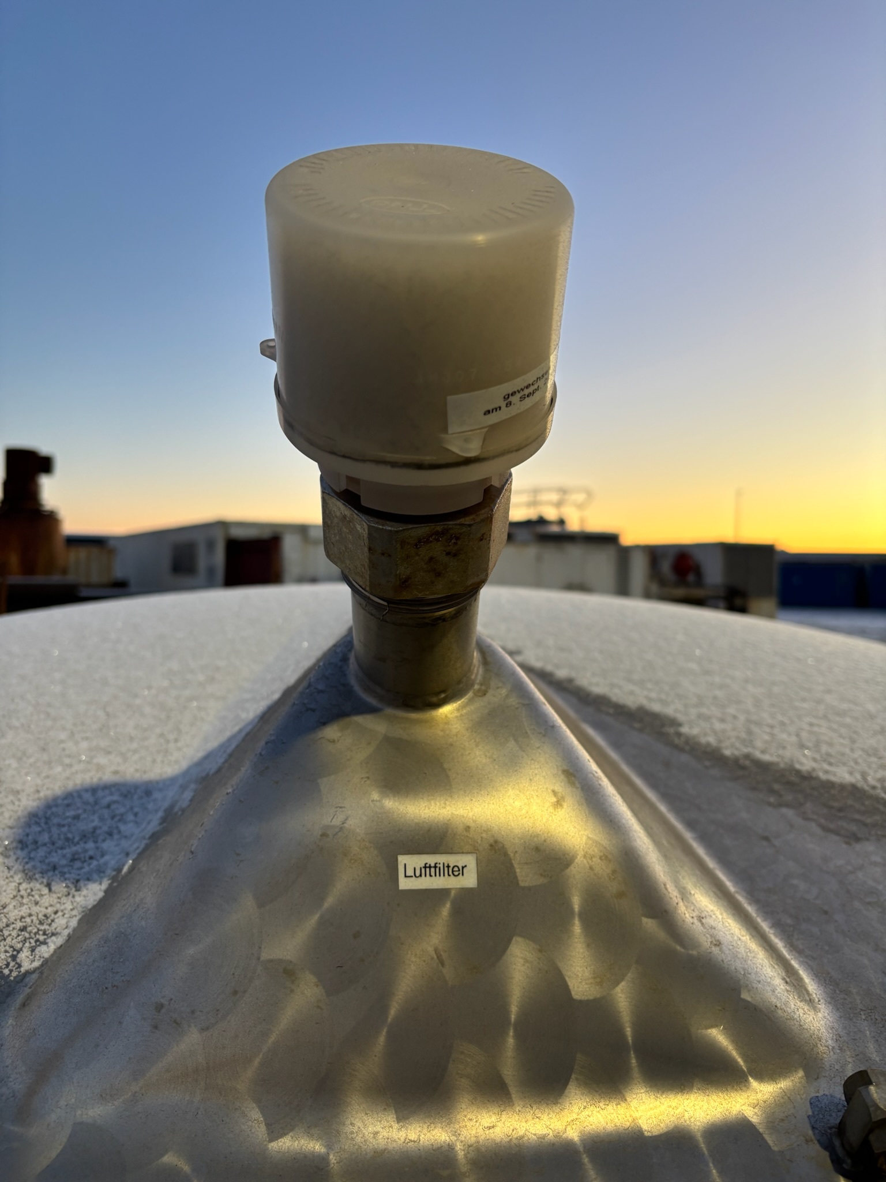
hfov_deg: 53.1
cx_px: 443
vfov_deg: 67.3
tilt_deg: -4.3
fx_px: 887
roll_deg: +0.5
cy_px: 591
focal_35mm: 26
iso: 80
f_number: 1.6
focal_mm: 5.96
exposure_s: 1/100
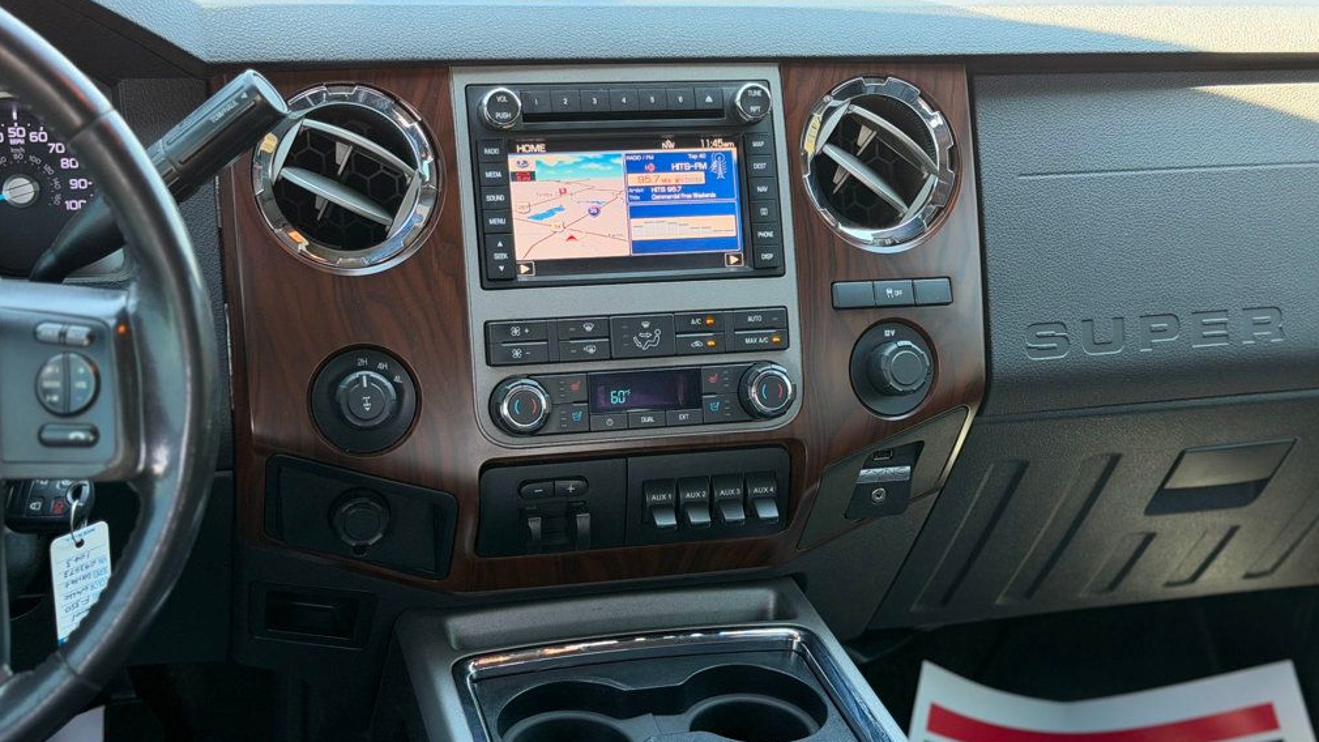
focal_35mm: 53
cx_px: 653
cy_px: 414
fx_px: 1854
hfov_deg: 39.2
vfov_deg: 22.6
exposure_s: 1/121
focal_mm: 6.76
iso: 160
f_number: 1.78
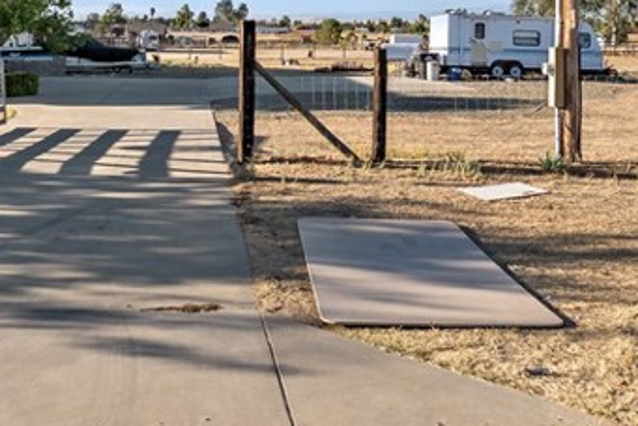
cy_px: 27
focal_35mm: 42
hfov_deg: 46.1
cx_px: 256
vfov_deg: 30.3
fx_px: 745
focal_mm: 14
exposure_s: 1/125
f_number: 9
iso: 80
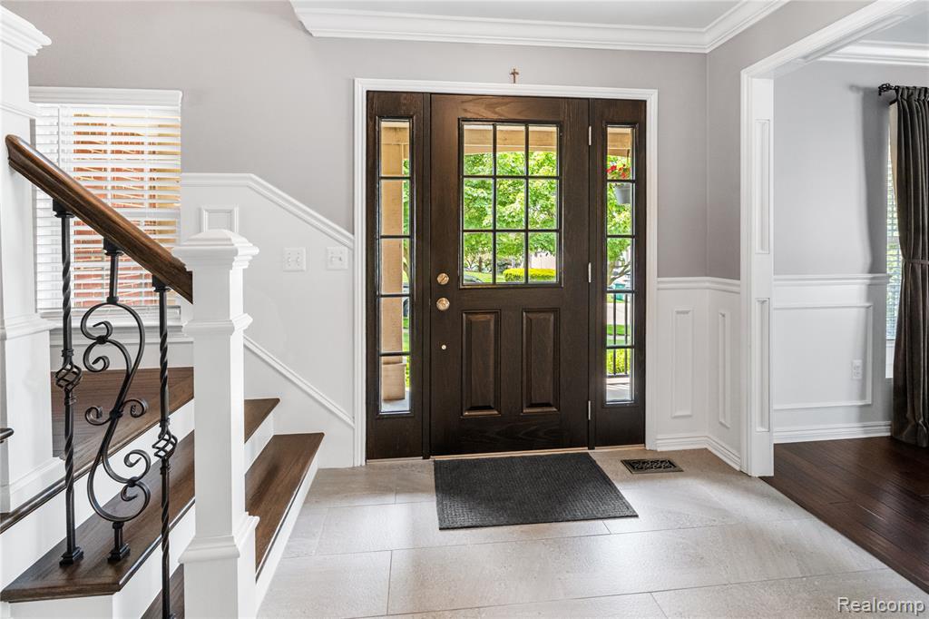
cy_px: 310
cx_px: 464
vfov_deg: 73.7
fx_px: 413
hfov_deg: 96.8
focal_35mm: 16
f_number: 7.1
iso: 12800
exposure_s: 1/125
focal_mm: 16
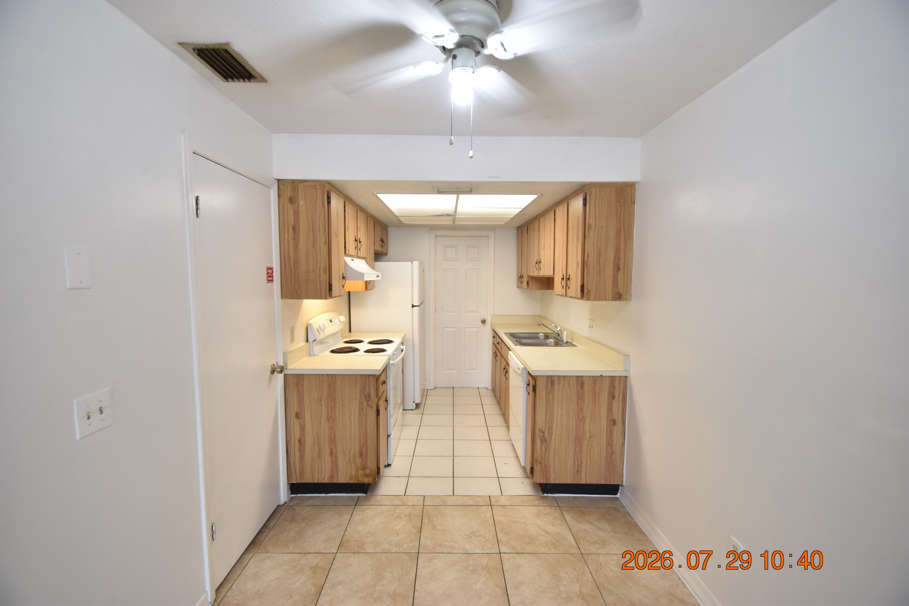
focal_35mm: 15
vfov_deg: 77.3
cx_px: 454
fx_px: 379
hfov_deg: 100.4
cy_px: 303
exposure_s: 1/60
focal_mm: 10
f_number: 3.5
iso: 800
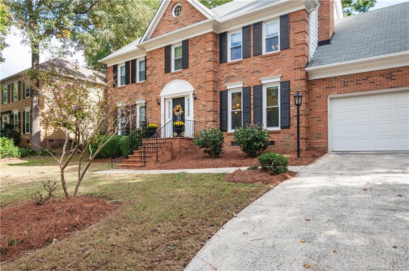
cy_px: 136
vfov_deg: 53.0
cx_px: 204
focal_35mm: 24
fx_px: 272
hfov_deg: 73.8
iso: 200
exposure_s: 1/250
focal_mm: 16
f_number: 8
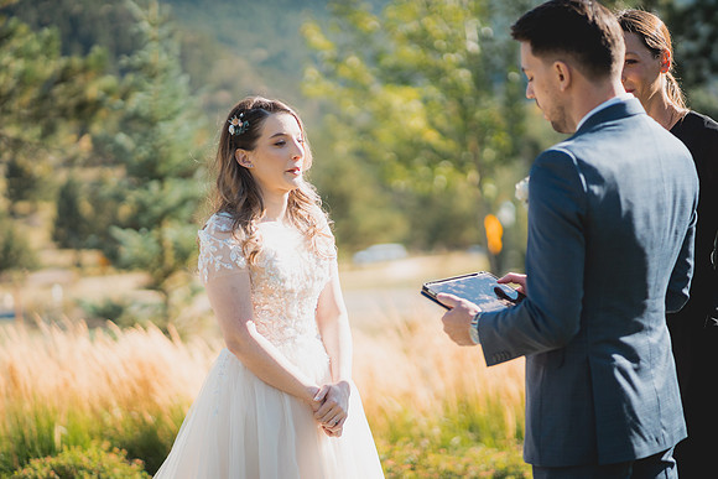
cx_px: 359
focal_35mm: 89
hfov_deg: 23.0
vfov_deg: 15.4
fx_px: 1767
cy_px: 240
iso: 200
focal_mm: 85
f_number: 1.8
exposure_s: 1/2500
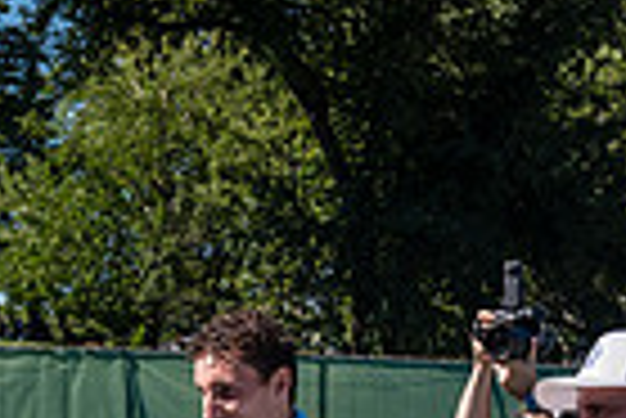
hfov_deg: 12.3
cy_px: 681
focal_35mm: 167
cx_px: 185
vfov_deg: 8.0
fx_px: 2907
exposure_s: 1/640
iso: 200
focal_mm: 40
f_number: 5.6
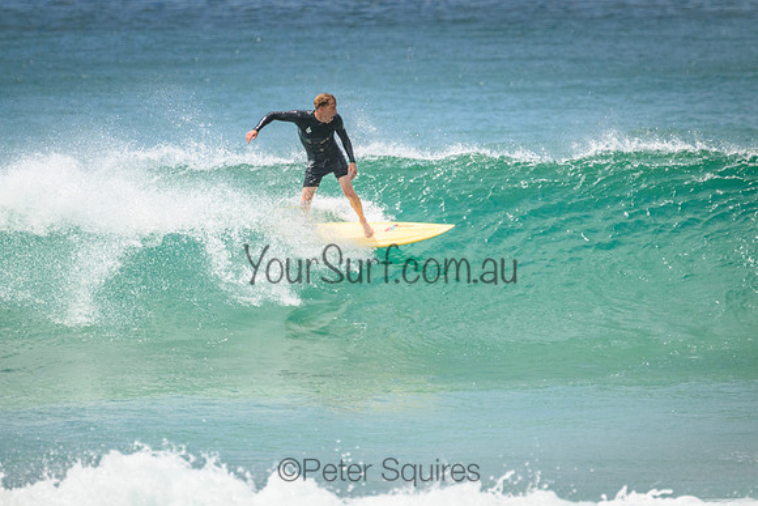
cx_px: 379
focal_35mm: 800
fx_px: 16848
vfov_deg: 1.7
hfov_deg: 2.6
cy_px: 253
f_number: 11
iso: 1250
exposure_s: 1/3200
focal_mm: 800
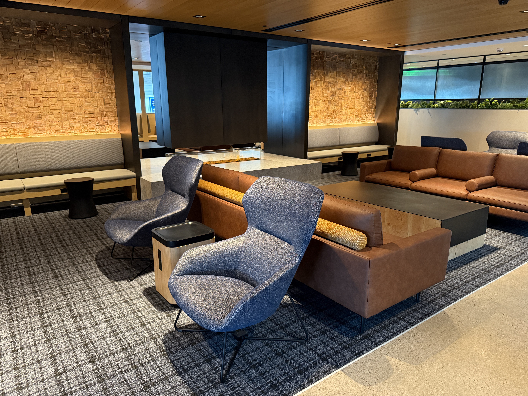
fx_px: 366
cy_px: 198
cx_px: 264
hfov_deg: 71.6
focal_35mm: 24
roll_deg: +0.5
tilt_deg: -14.6
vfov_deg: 56.8
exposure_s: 1/60
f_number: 1.78
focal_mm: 6.76
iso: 640
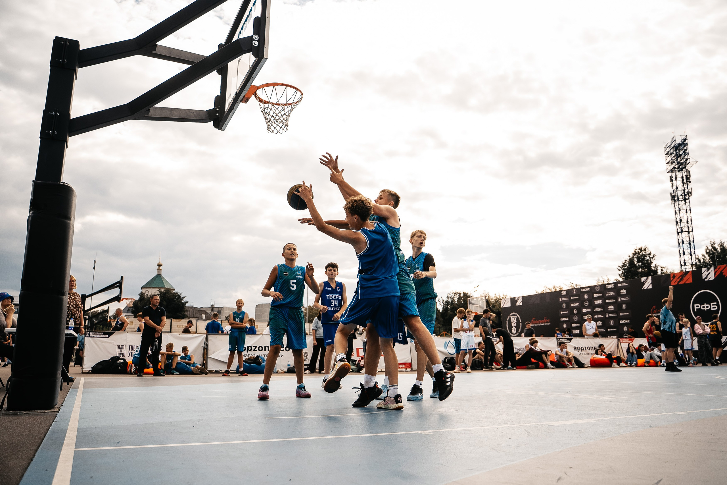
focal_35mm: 29
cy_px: 236
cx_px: 374
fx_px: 581
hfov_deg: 64.0
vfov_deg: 45.2
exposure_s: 1/4000
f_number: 3.5
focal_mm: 28
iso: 320
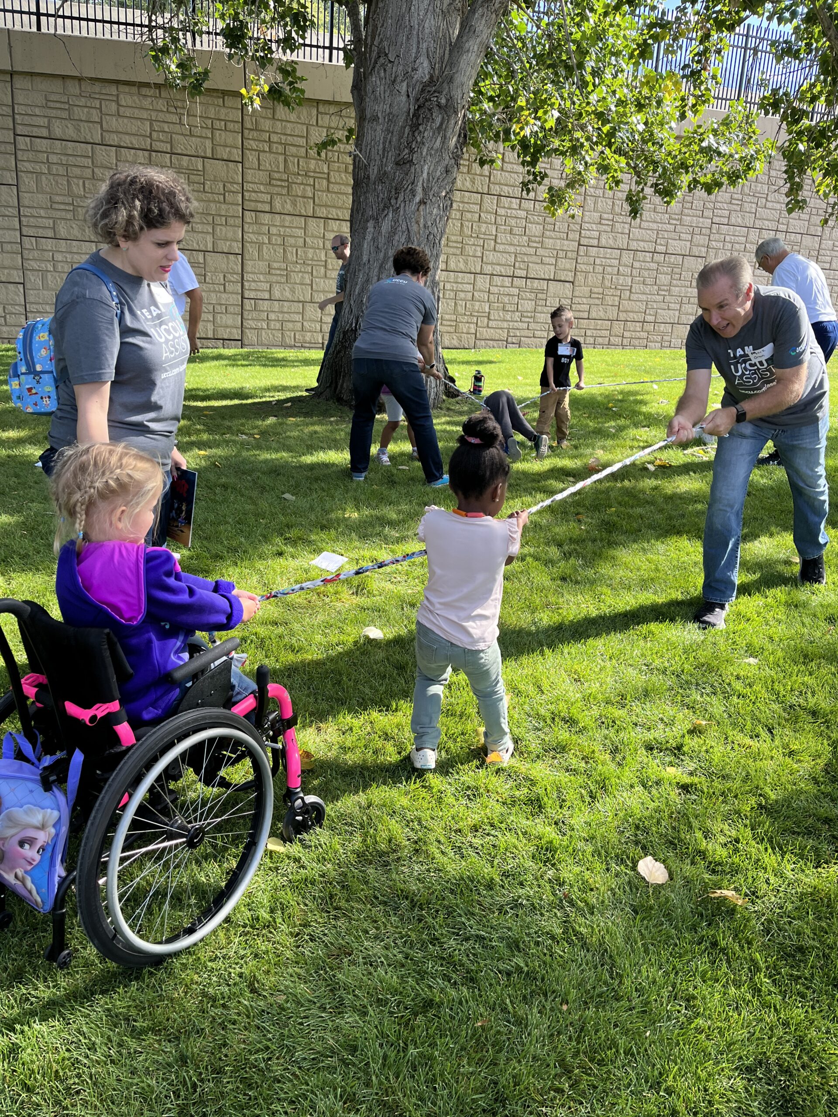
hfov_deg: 53.1
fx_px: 839
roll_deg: -4.1
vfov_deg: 67.3
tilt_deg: -17.4
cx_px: 419
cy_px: 558
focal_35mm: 26
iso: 50
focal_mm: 5.1
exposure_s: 1/598
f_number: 1.6
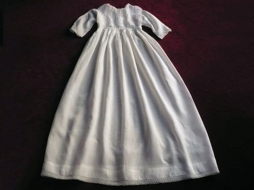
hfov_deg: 52.7
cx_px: 127
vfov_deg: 40.7
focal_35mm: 35
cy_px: 95
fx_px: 257
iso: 400
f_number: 2.8
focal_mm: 5.8
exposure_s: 1/320
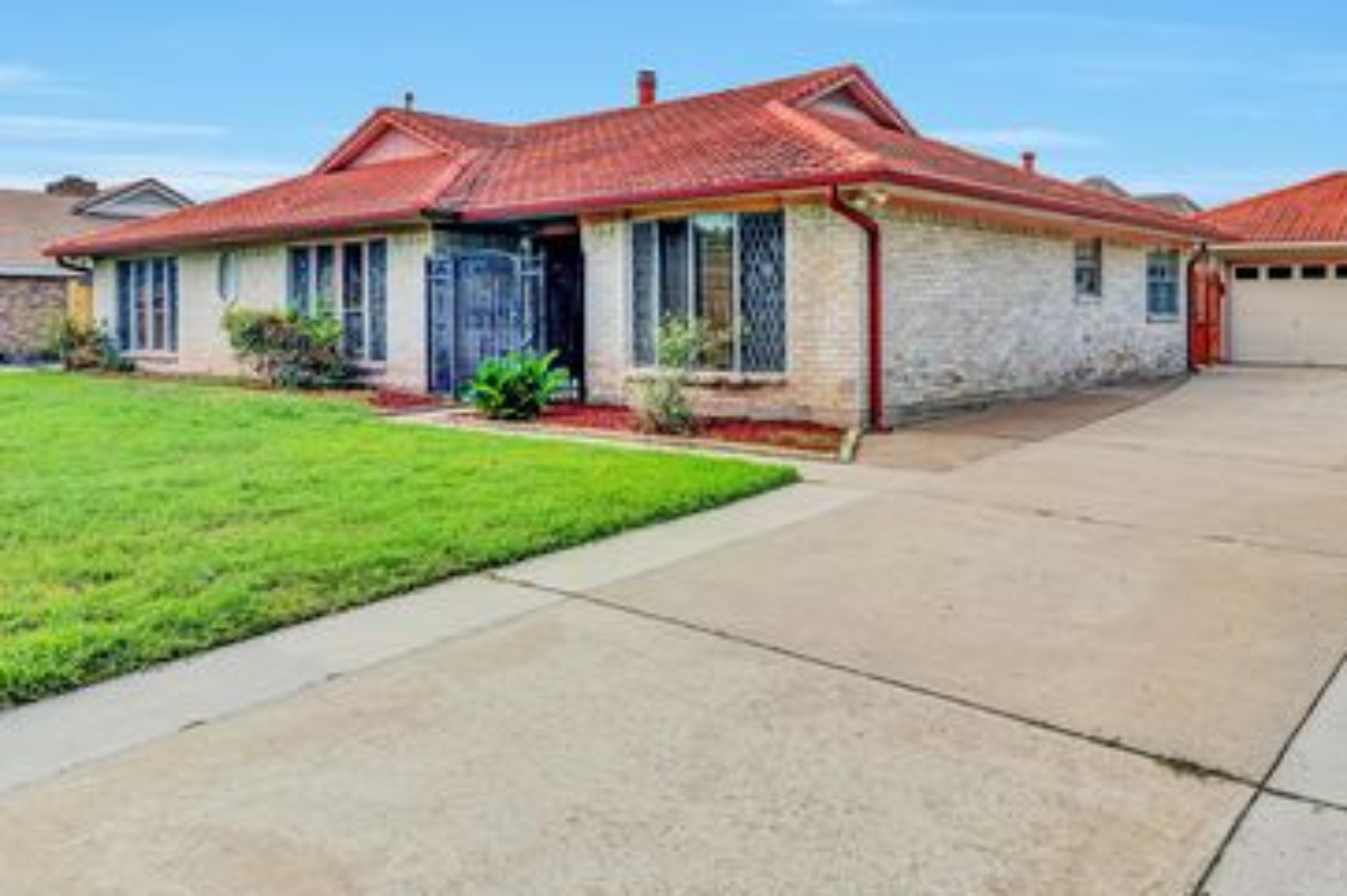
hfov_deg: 63.7
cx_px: 692
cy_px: 310
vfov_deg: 44.4
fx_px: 1085
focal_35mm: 29
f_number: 13
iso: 100
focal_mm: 21
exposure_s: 1/60
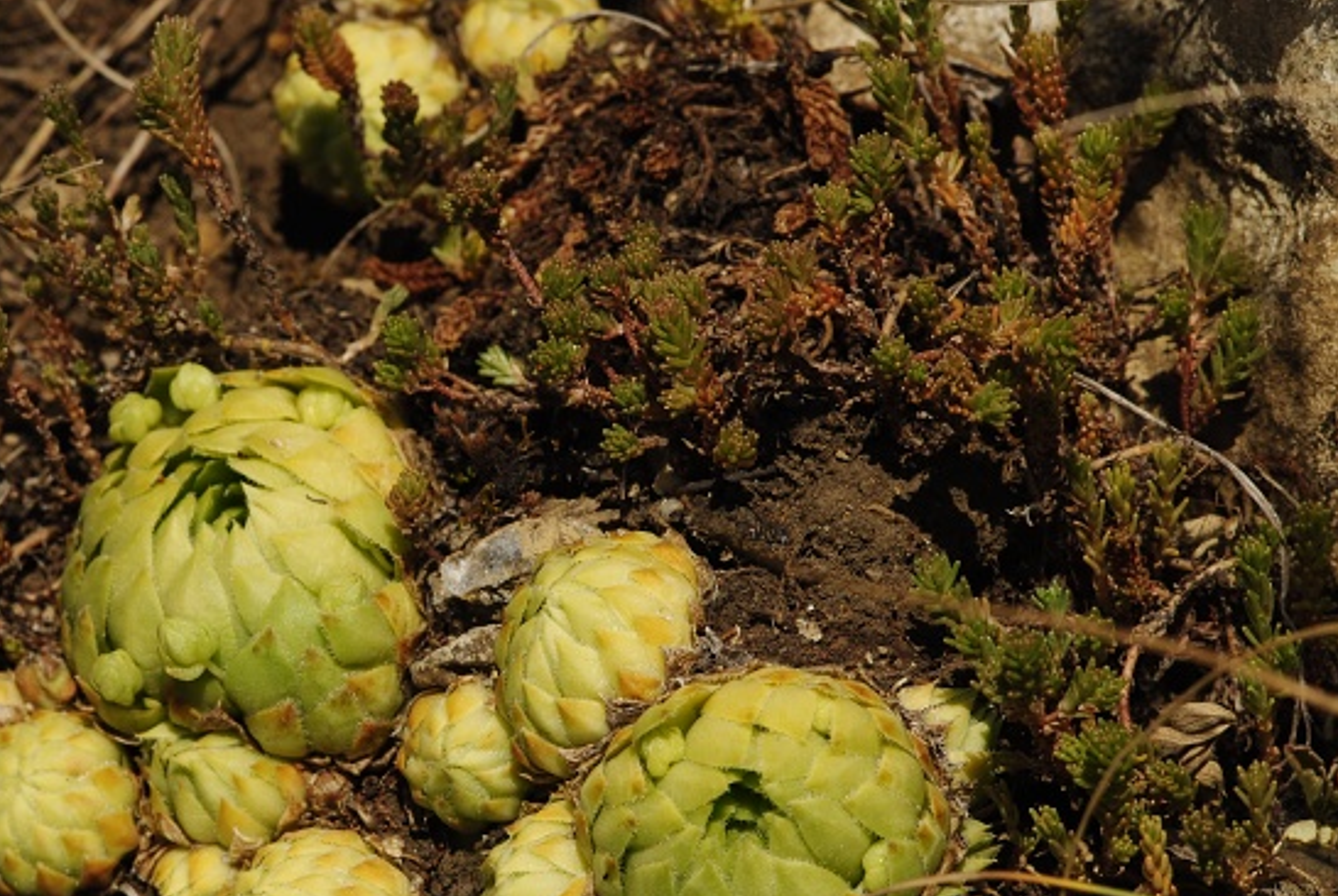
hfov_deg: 11.0
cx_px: 419
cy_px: 575
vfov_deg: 7.4
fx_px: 6951
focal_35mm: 187
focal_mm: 85
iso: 100
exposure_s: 1/320
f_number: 10
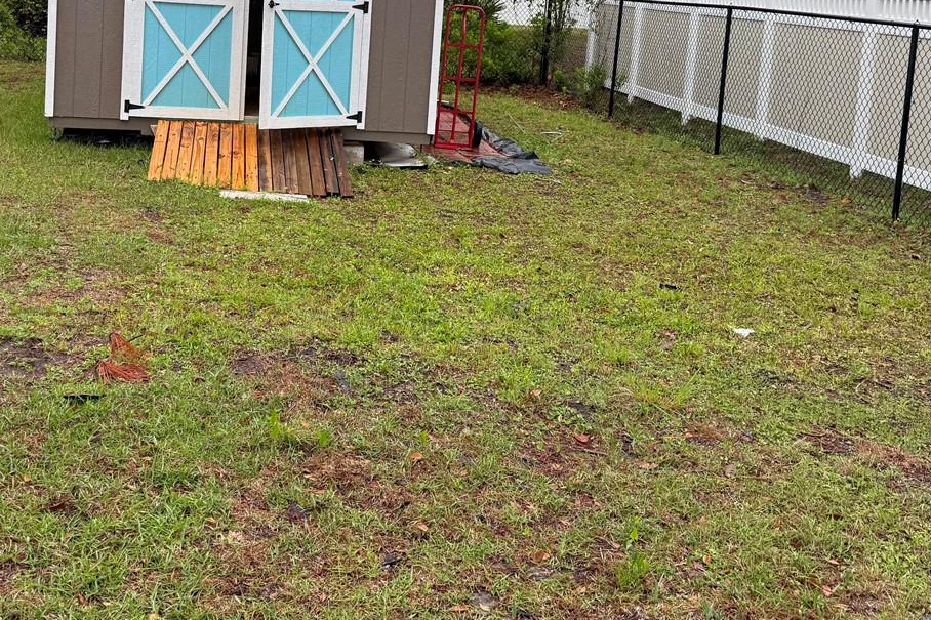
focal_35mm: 44
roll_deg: -3.3
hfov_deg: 44.2
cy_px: 95
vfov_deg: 29.6
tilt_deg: -5.4
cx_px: 353
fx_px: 1138
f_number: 1.78
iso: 100
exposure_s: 1/277
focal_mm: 6.76
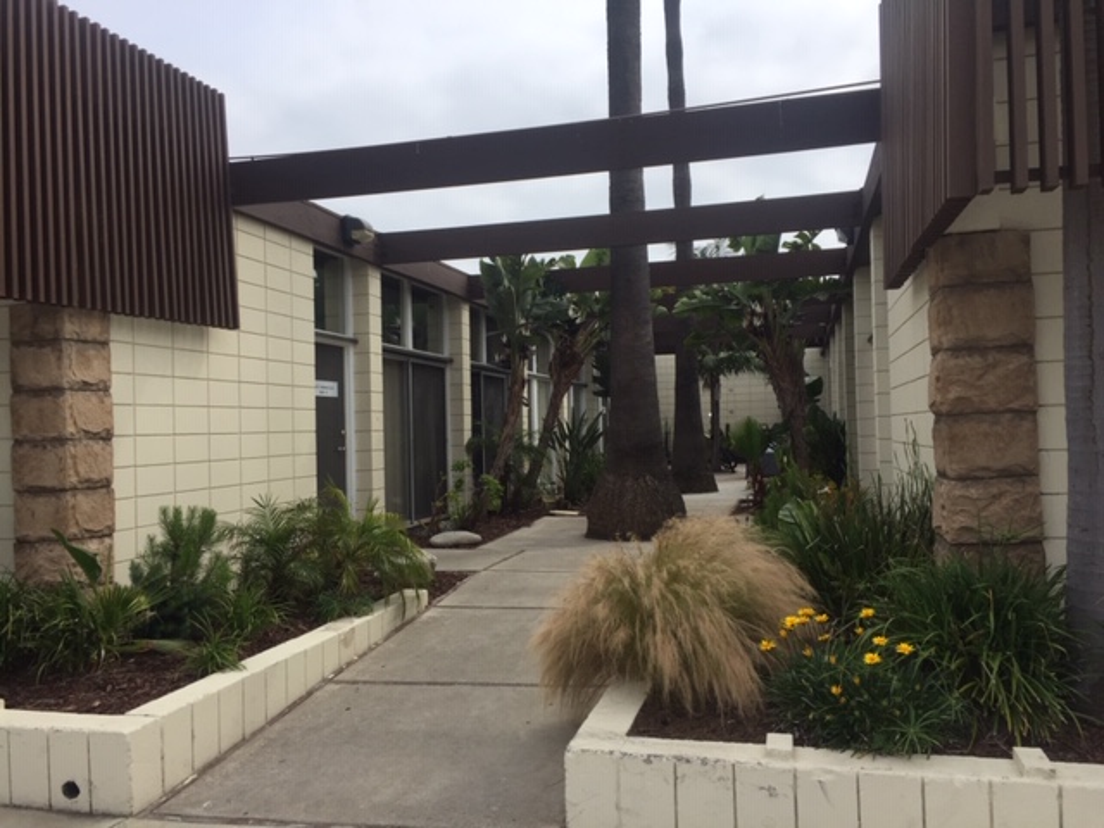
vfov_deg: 48.2
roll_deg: +0.7
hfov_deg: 61.7
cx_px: 552
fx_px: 925
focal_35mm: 29
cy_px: 414
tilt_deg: +2.5
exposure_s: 1/2198
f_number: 2.2
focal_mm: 4.15
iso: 32
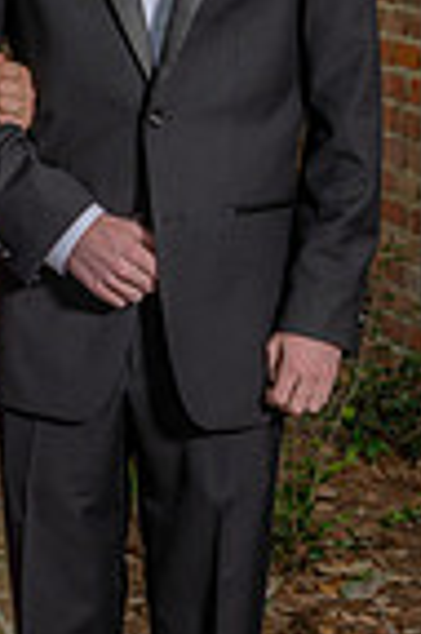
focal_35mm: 145
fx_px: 2550
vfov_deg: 14.1
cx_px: 31
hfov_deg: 9.4
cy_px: 213
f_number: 5.6
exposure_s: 1/160
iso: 100
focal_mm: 46
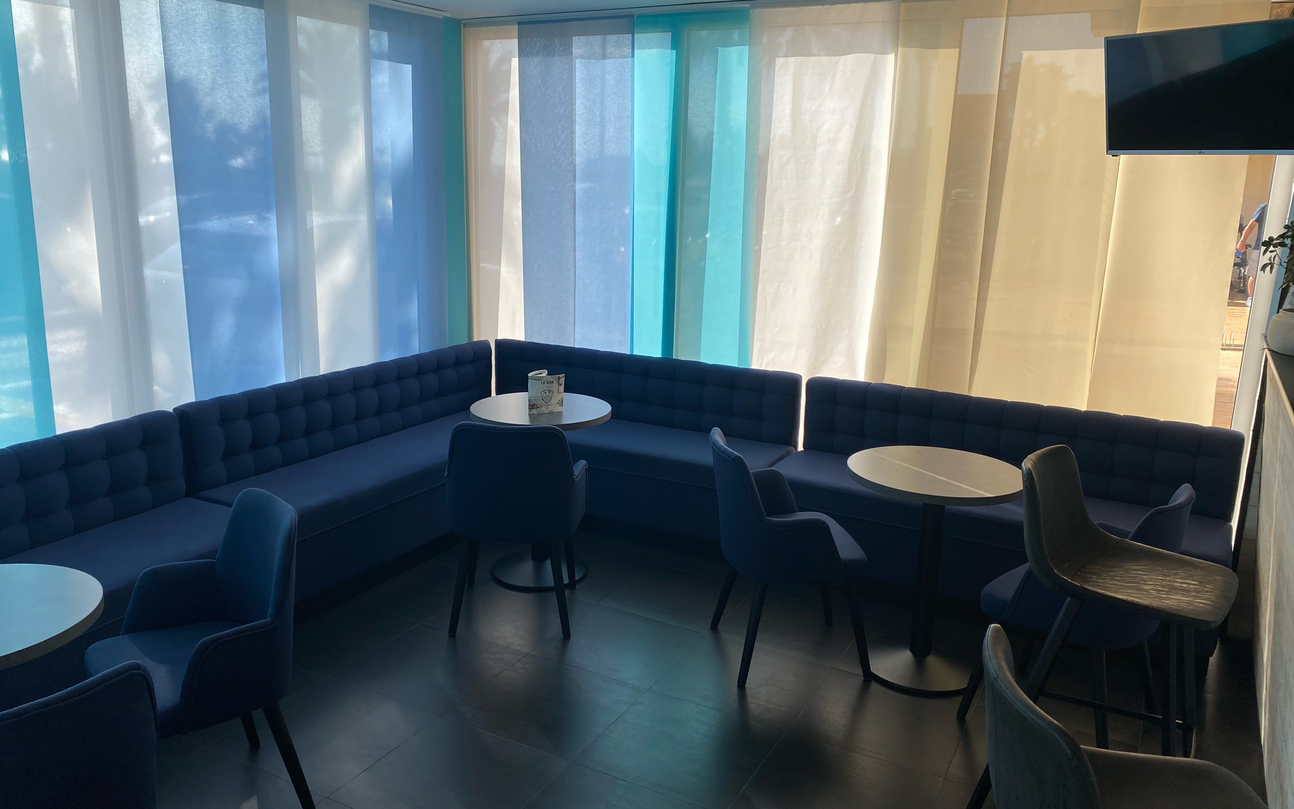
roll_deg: -1.7
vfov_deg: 44.5
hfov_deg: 66.5
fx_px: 987
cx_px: 639
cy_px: 411
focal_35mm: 28
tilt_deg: -12.9
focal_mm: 4.25
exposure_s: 1/822
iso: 32
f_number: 1.8
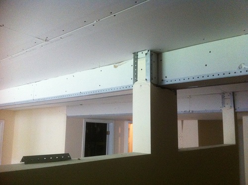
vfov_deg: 40.6
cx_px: 124
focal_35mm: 35
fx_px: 250
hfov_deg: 52.7
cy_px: 92
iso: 400
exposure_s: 1/15
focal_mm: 3.85
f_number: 2.8
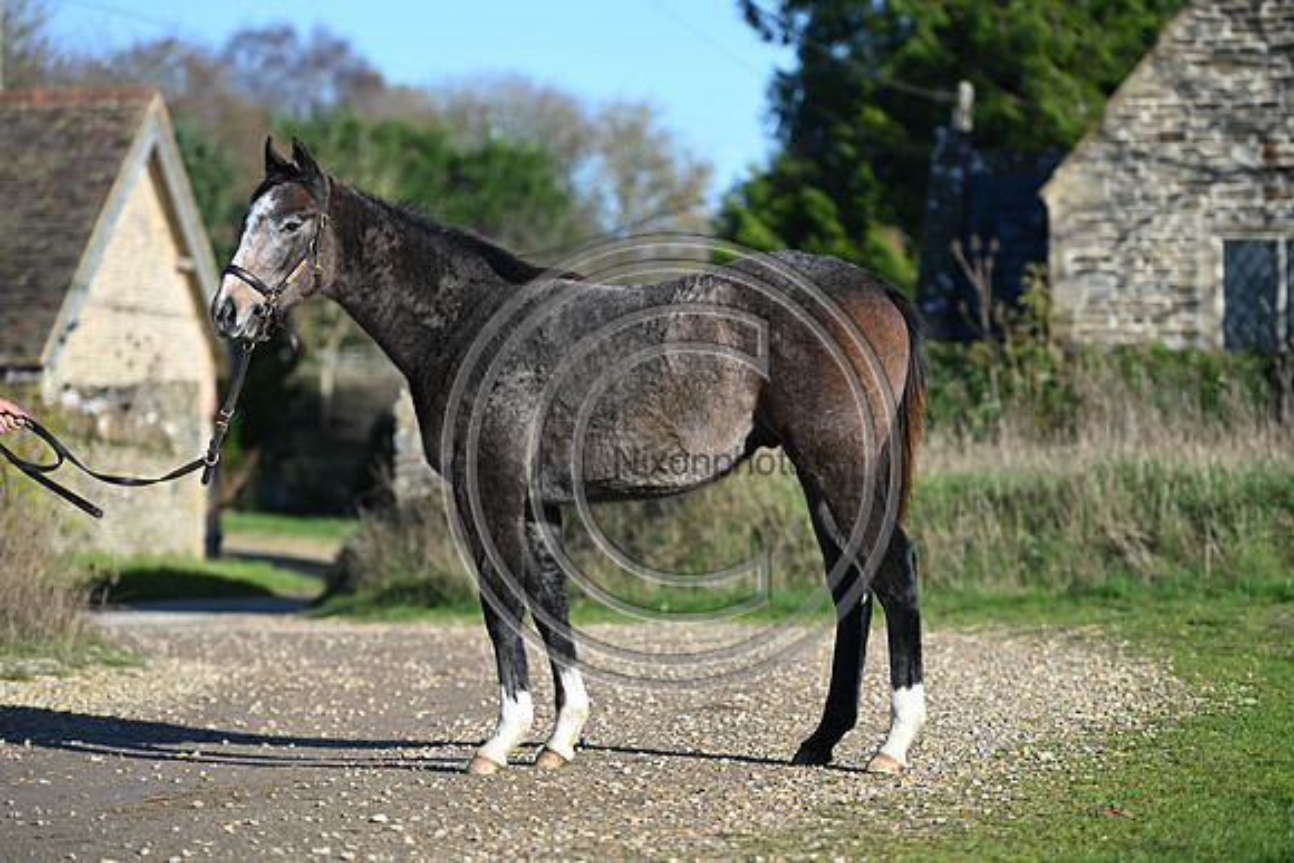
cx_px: 647
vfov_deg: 10.2
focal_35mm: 135
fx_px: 4853
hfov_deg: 15.2
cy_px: 432
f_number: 3.5
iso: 125
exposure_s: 1/1250
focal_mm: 135
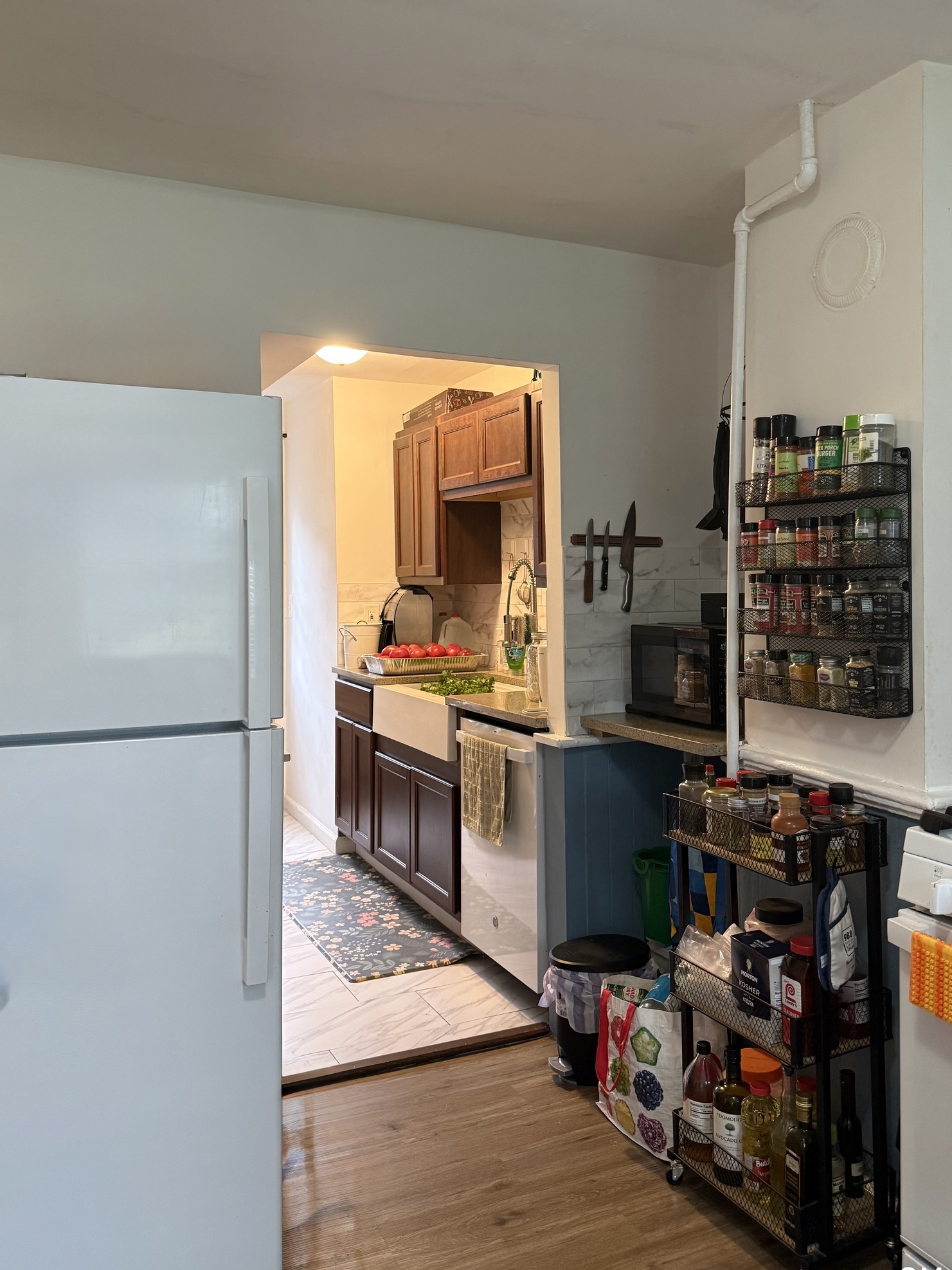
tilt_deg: +0.2
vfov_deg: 63.3
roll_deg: -0.3
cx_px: 516
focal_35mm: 28
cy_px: 561
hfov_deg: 49.7
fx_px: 1027
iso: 320
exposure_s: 1/60
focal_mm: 6.76
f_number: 1.78
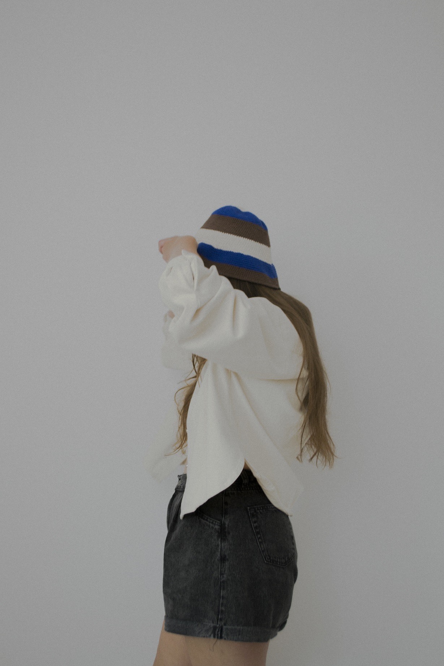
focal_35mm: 39
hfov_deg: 34.2
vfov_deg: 49.6
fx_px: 722
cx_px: 222
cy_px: 333
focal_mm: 26
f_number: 4.5
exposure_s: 1/80
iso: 100
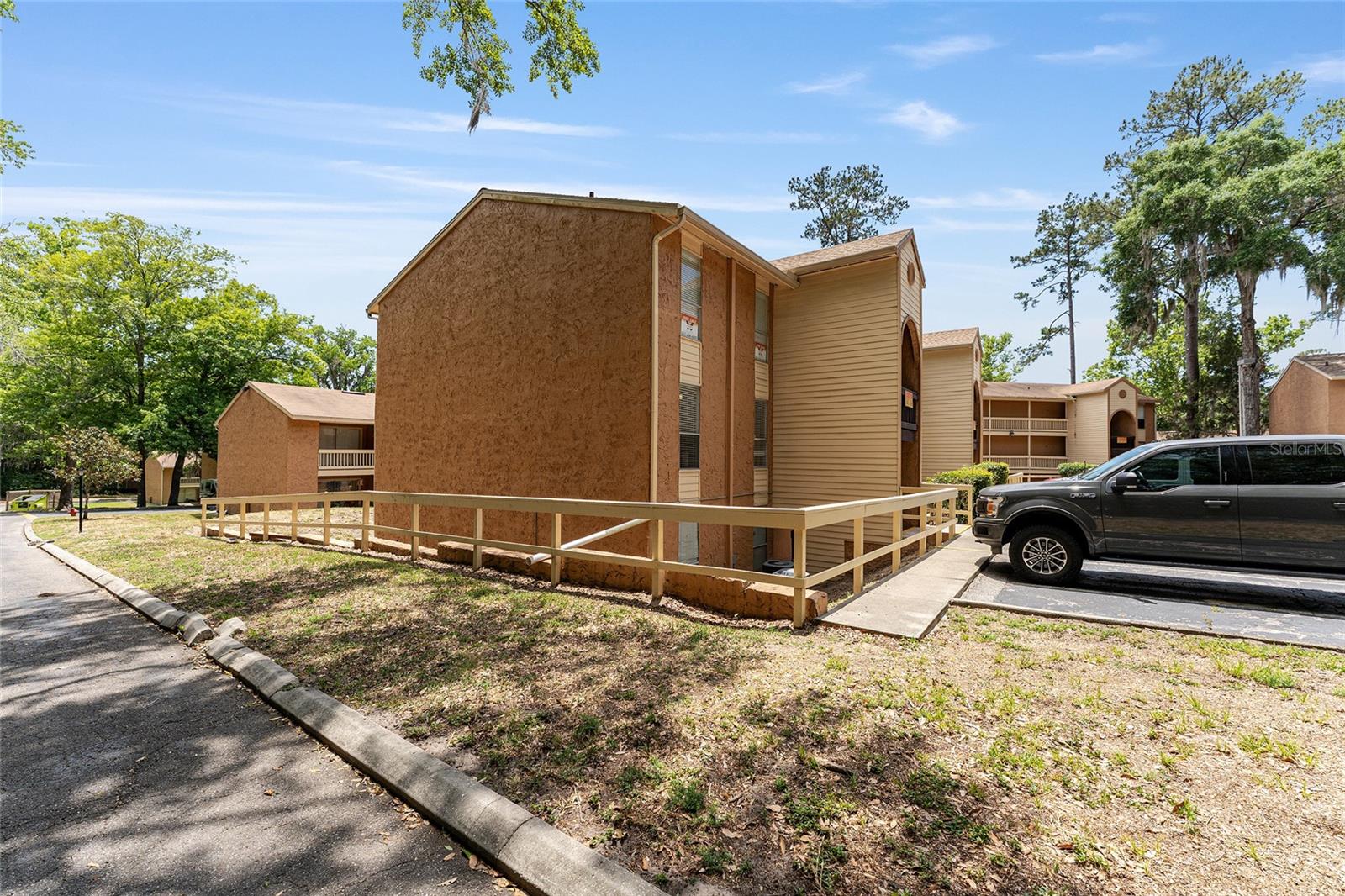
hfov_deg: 104.3
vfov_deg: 81.2
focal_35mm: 14
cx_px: 672
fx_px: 523
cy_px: 448
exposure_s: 1/800
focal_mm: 14
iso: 400
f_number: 7.1
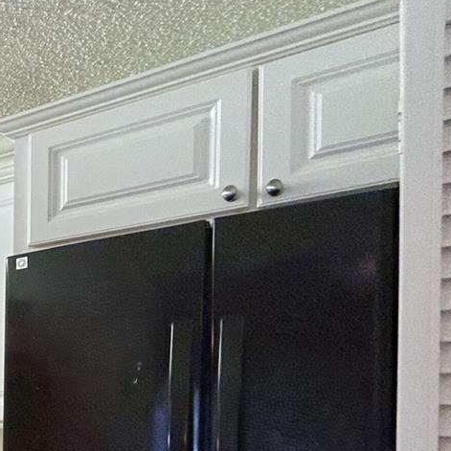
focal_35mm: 42
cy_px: 430
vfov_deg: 36.7
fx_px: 619
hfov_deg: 25.3
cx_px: -282
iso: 320
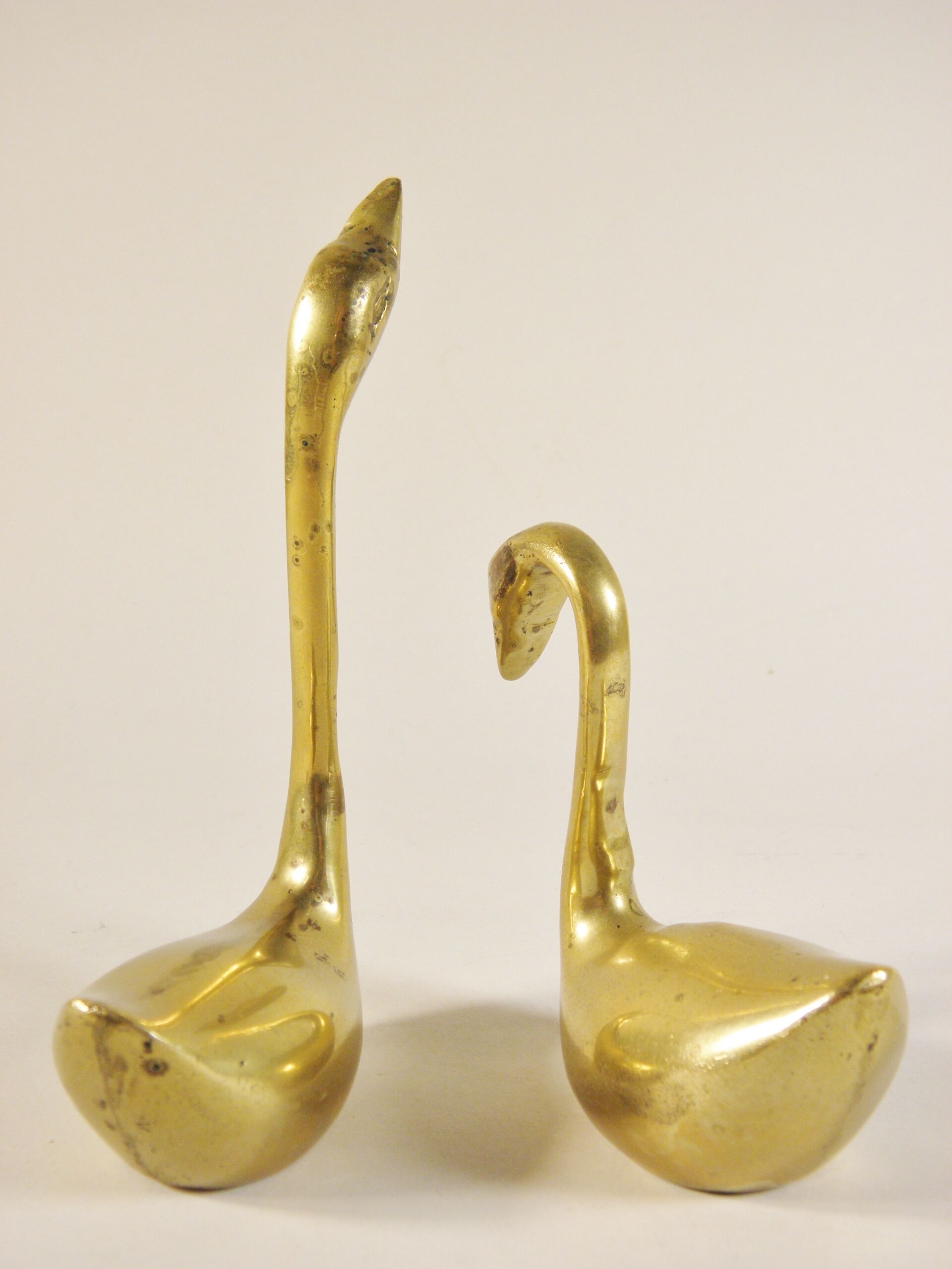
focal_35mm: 41
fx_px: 1503
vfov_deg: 45.8
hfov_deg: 35.1
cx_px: 476
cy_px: 634
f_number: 3.8
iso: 100
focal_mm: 7.5
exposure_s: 1/80
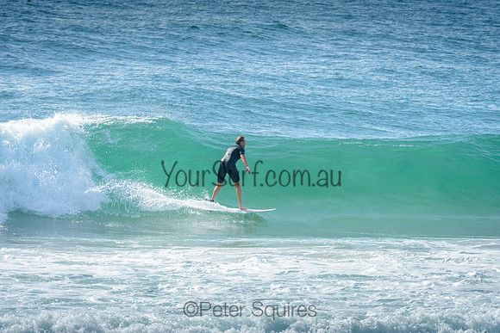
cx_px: 245
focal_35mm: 490
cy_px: 156
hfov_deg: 4.2
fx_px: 6813
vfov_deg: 2.8
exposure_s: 1/1600
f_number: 8
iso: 200
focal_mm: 400
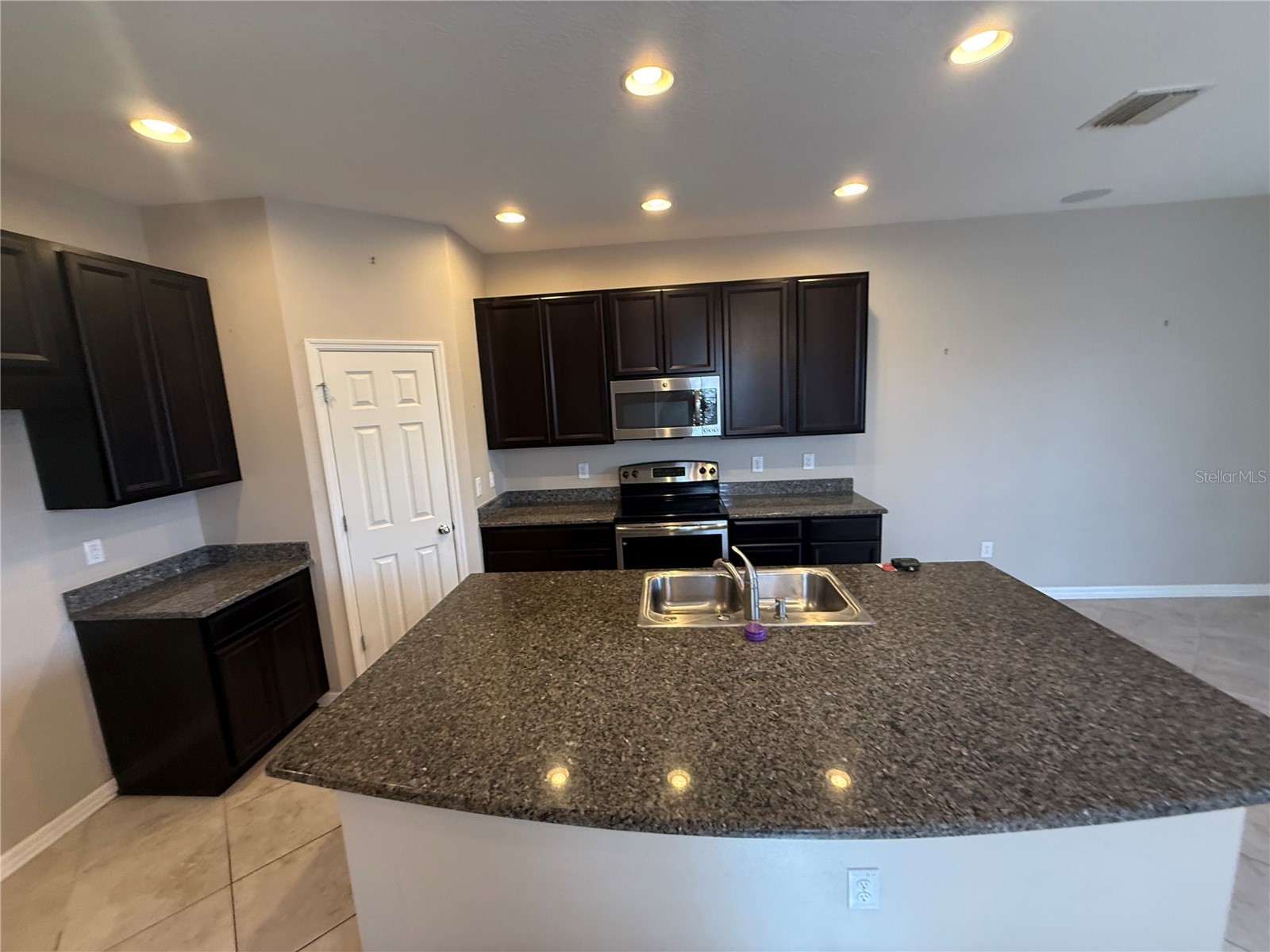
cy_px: 476
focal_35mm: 14
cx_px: 635
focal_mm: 2.22
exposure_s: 1/60
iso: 250
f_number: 2.2
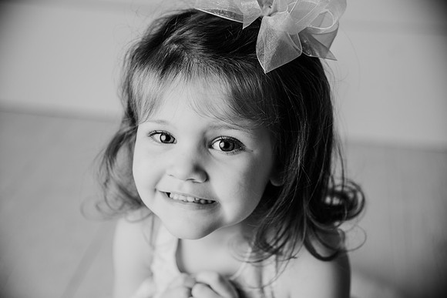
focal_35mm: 65
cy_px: 149
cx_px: 224
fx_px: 807
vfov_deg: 20.9
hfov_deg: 31.0
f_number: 4
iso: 100
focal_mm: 65
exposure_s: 1/160
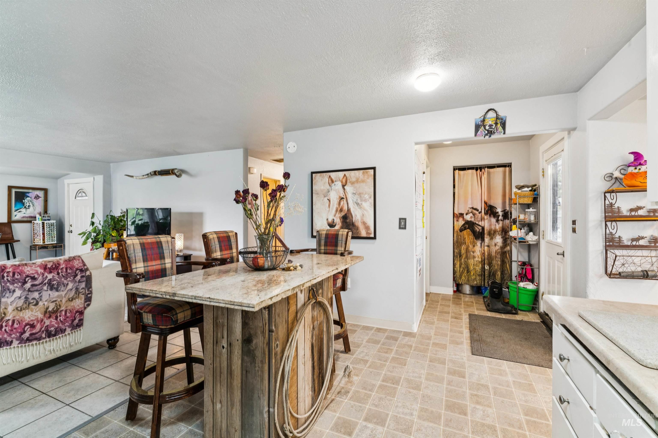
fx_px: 291
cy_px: 219
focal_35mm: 16
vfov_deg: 74.1
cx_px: 329
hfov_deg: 97.1
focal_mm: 15.9
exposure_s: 1/2
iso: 400
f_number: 13
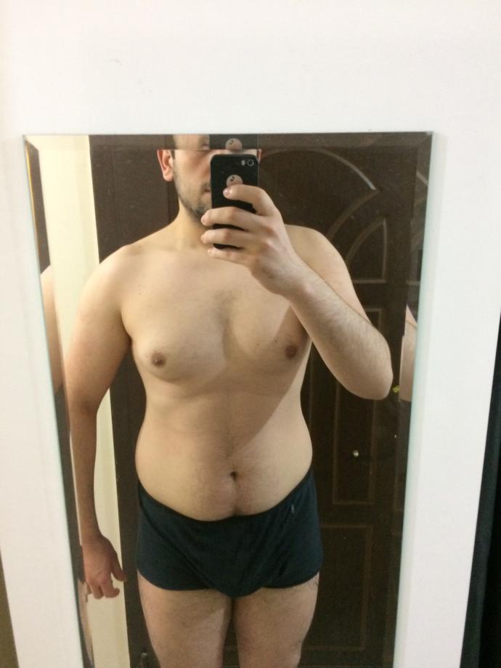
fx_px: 560
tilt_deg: -18.1
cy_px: 334
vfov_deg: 61.7
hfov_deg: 48.2
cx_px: 250
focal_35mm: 29
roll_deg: +0.7
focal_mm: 4.15
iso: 400
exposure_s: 1/17
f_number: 2.2
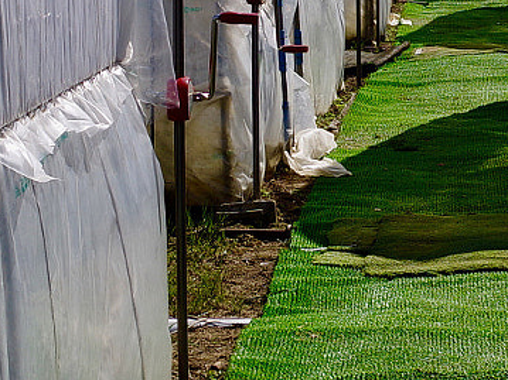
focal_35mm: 180
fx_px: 2641
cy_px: -86
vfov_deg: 8.2
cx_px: 457
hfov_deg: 10.9
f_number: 8
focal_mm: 28
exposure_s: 1/320
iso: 100
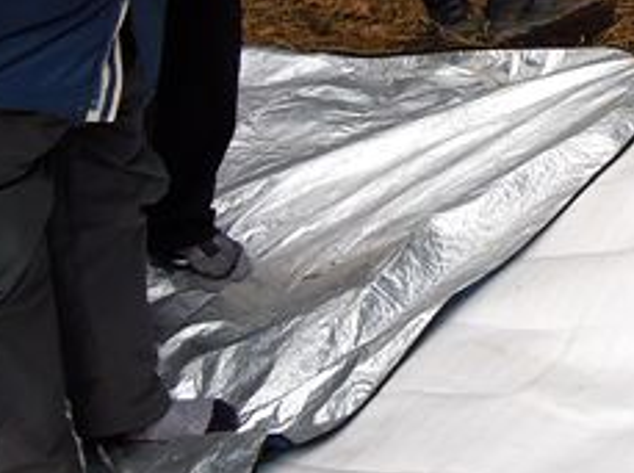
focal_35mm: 98
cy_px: -69
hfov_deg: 19.6
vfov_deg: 14.6
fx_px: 1792
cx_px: 601
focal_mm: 6.3
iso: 160
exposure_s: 1/800
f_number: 3.2
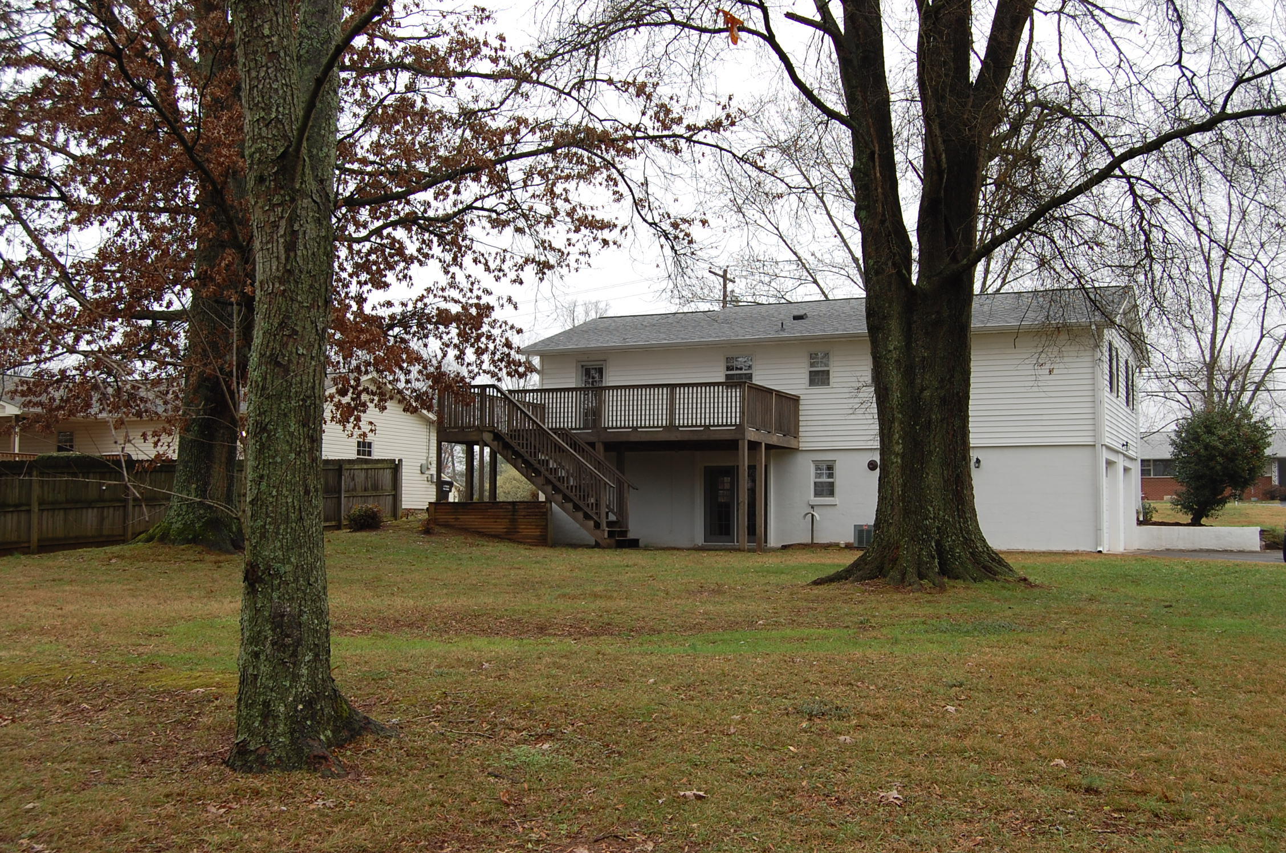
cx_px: 643
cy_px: 426
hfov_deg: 49.6
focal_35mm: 39
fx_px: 1391
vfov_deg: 34.1
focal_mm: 26
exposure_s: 1/125
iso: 200
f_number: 6.3
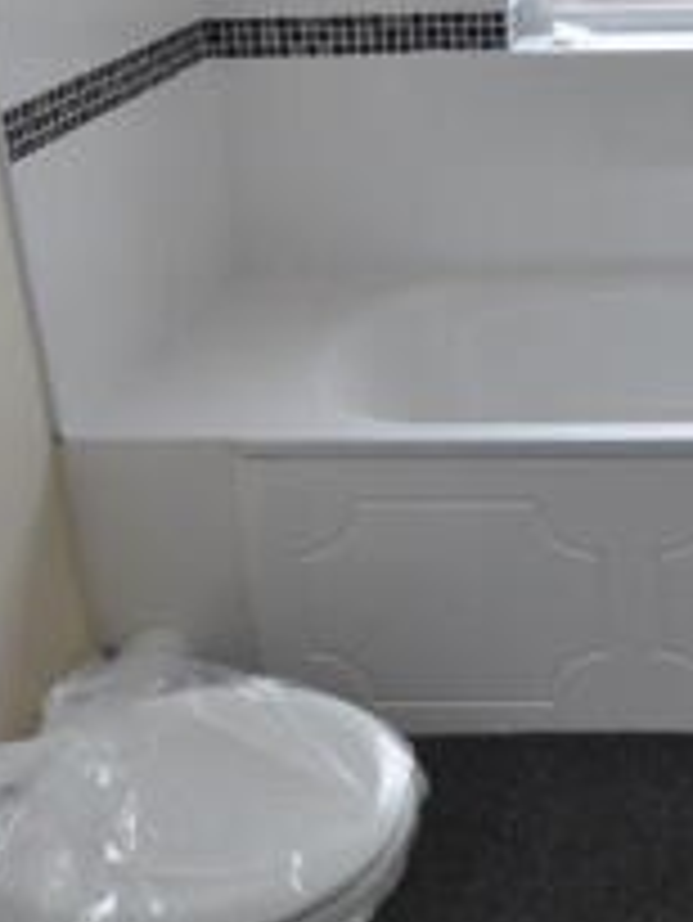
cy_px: 211
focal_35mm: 46
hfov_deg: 29.8
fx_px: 1227
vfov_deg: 39.9
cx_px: 662
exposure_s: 1/125
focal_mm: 10
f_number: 5.6
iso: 200
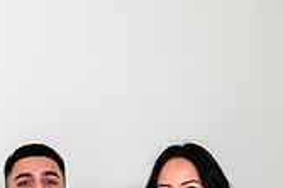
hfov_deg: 12.2
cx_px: -141
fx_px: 1257
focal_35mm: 160
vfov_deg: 8.3
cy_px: 301
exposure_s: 1/160
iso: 200
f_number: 5.6
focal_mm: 46
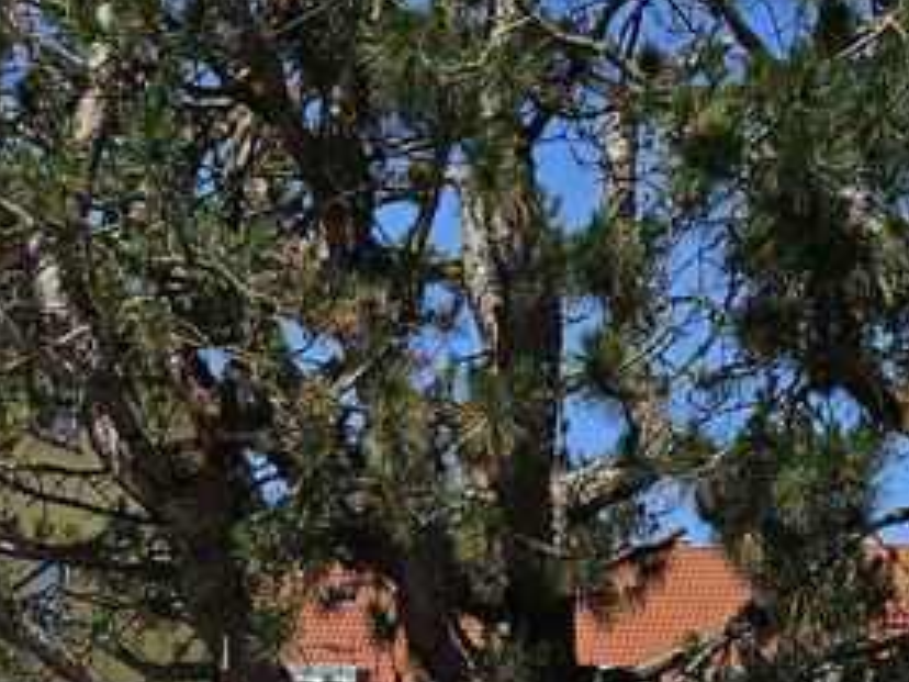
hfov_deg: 20.3
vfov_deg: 13.5
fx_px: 2521
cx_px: 250
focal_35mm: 96
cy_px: 1298
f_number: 1.8
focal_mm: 5.4
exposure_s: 1/2708
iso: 25
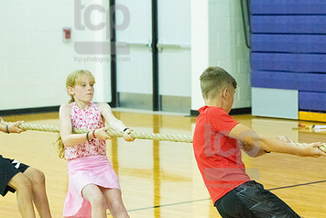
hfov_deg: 14.6
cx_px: 233
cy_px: 156
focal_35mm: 140
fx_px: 1269
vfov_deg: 9.8
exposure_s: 1/640
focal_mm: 86
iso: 6400
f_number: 4.5
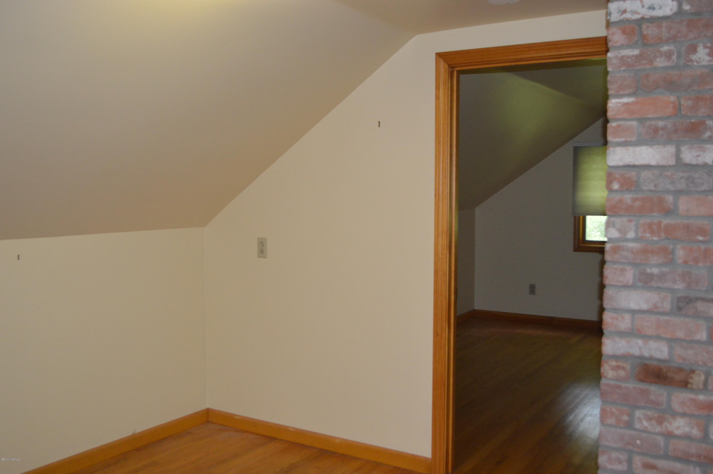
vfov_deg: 36.8
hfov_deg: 53.2
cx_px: 356
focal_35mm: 36
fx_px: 712
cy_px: 237
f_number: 4
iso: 1100
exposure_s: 1/60
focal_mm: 24
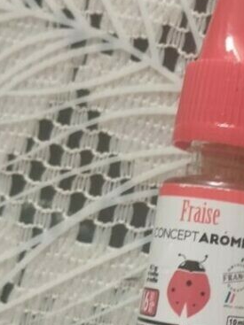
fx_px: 762
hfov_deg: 17.3
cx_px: 295
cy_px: 173
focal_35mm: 81
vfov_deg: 24.1
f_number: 1.8
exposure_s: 1/25
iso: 400
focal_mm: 3.96
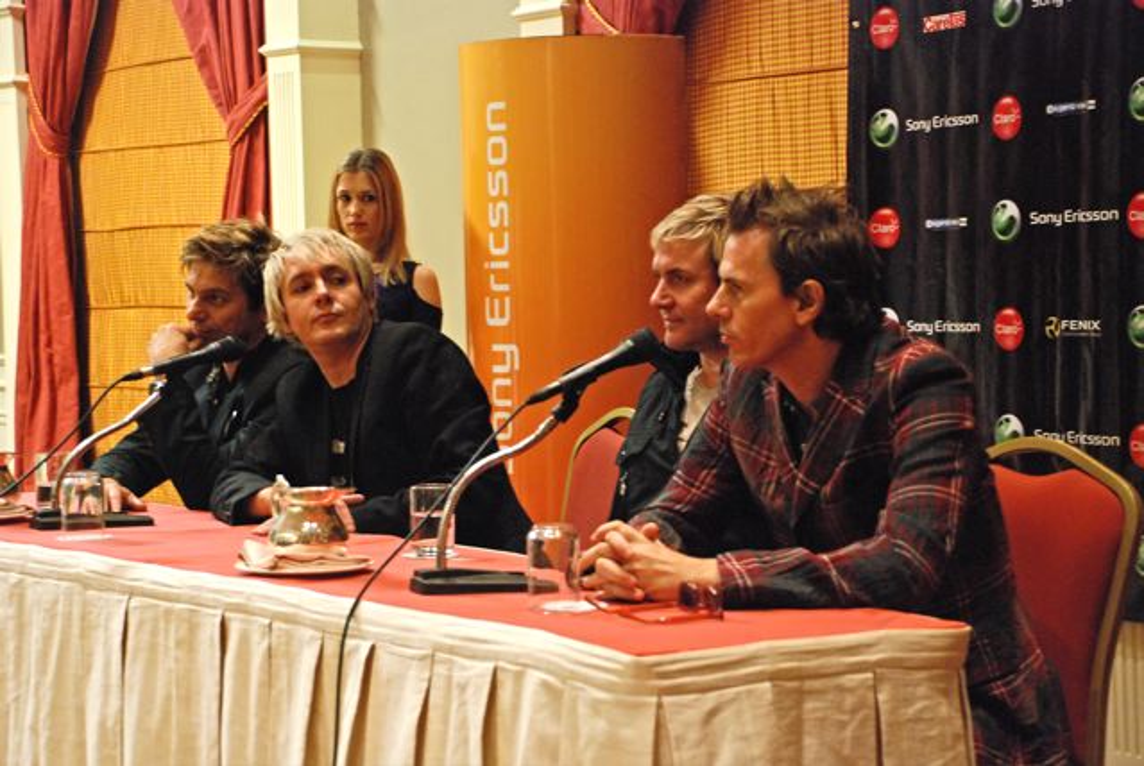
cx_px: 572
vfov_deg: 15.8
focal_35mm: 87
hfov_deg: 23.3
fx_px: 2768
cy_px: 383
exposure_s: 1/15
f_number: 5.3
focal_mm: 58
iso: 1600
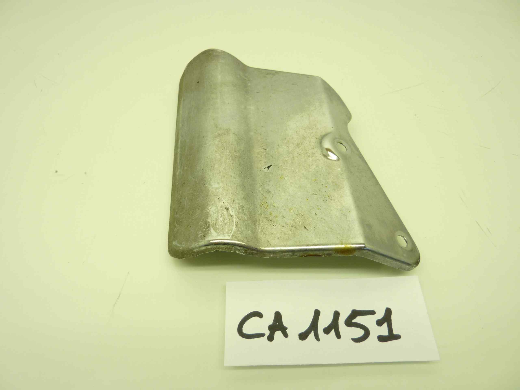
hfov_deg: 69.4
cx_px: 260
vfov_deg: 54.9
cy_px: 195
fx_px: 376
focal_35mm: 25
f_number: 3.3
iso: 80
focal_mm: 4.1
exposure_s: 1/25
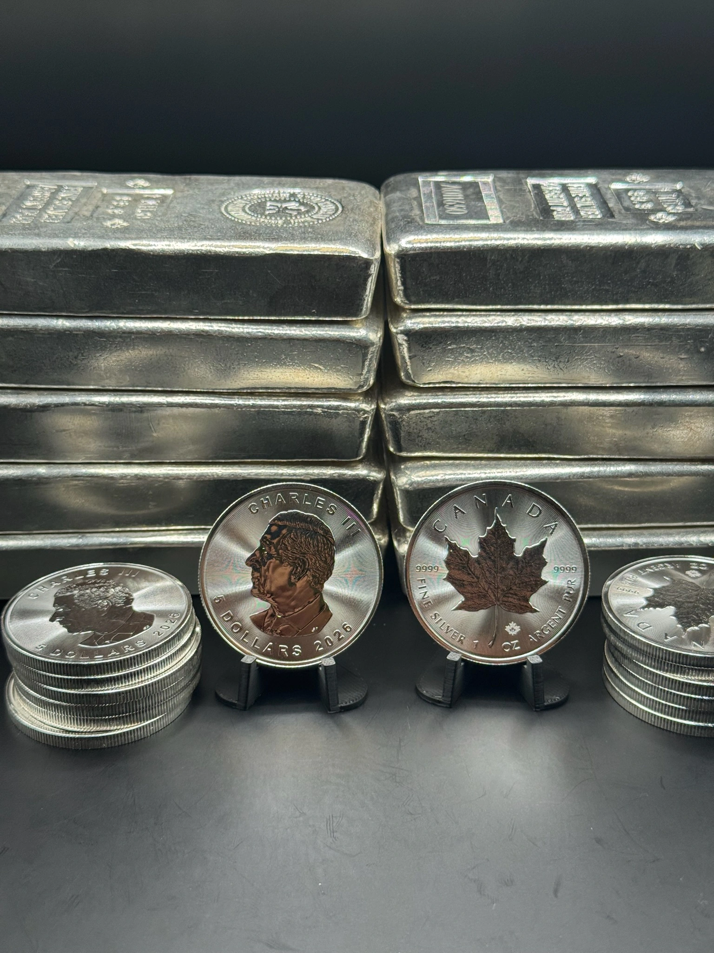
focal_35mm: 48
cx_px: 357
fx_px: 1320
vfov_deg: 39.7
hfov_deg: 30.3
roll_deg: +1.0
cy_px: 476
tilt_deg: -27.2
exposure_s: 1/360
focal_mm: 6.76
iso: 64
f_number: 1.78
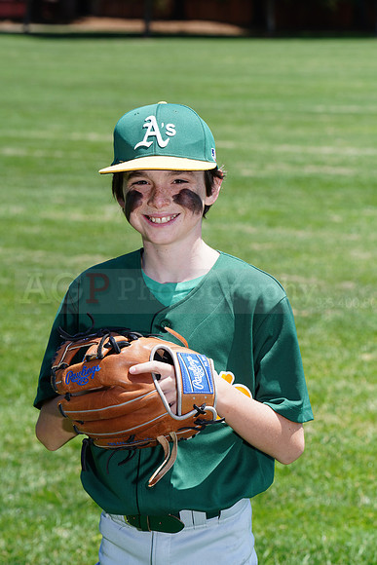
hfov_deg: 9.1
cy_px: 282
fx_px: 2370
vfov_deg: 13.6
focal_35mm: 151
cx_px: 188
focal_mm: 151
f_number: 10
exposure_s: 1/200
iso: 200
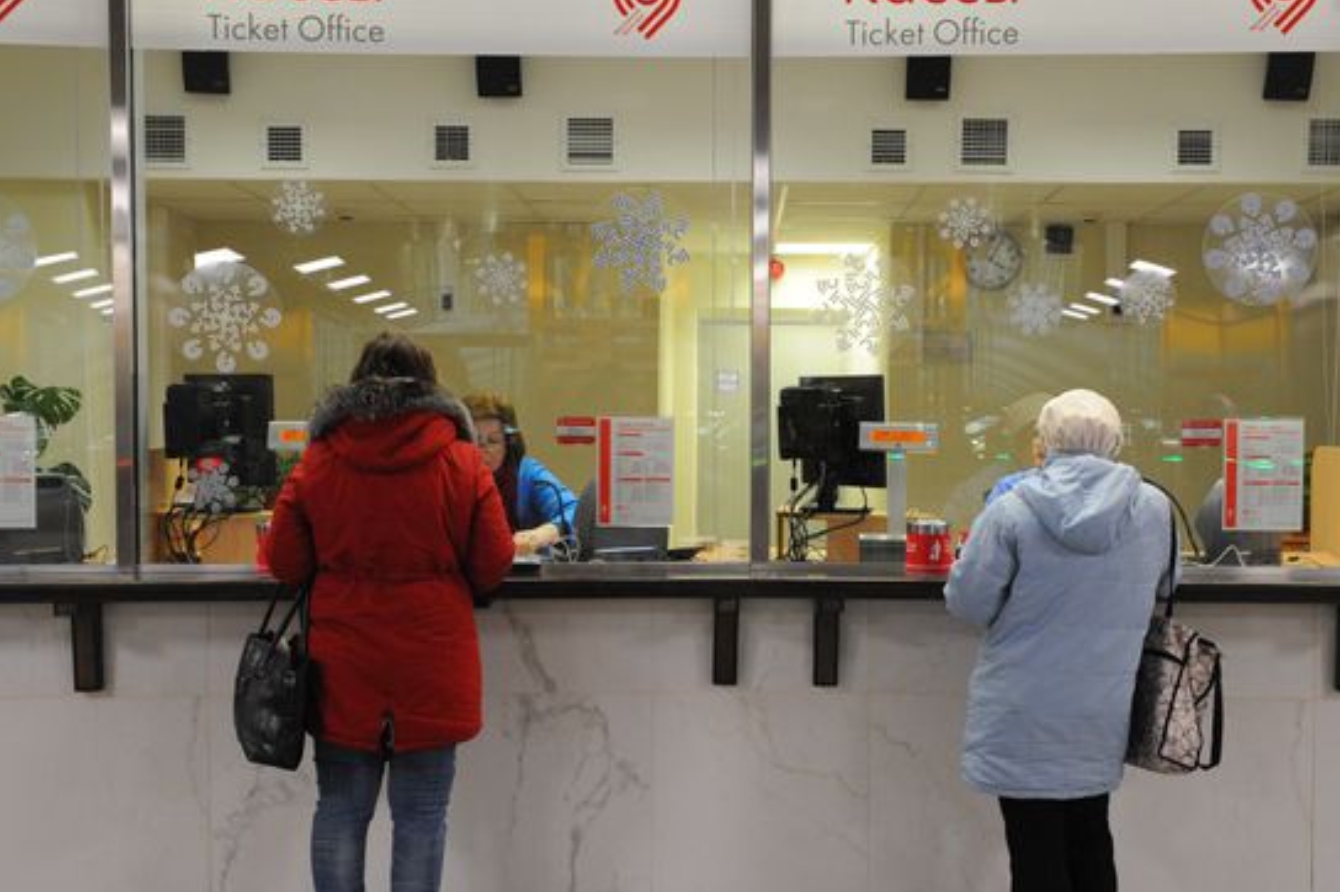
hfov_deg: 43.6
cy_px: 488
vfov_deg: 29.8
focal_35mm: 45
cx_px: 744
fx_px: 1674
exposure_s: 1/125
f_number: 5.6
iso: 3200
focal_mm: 35
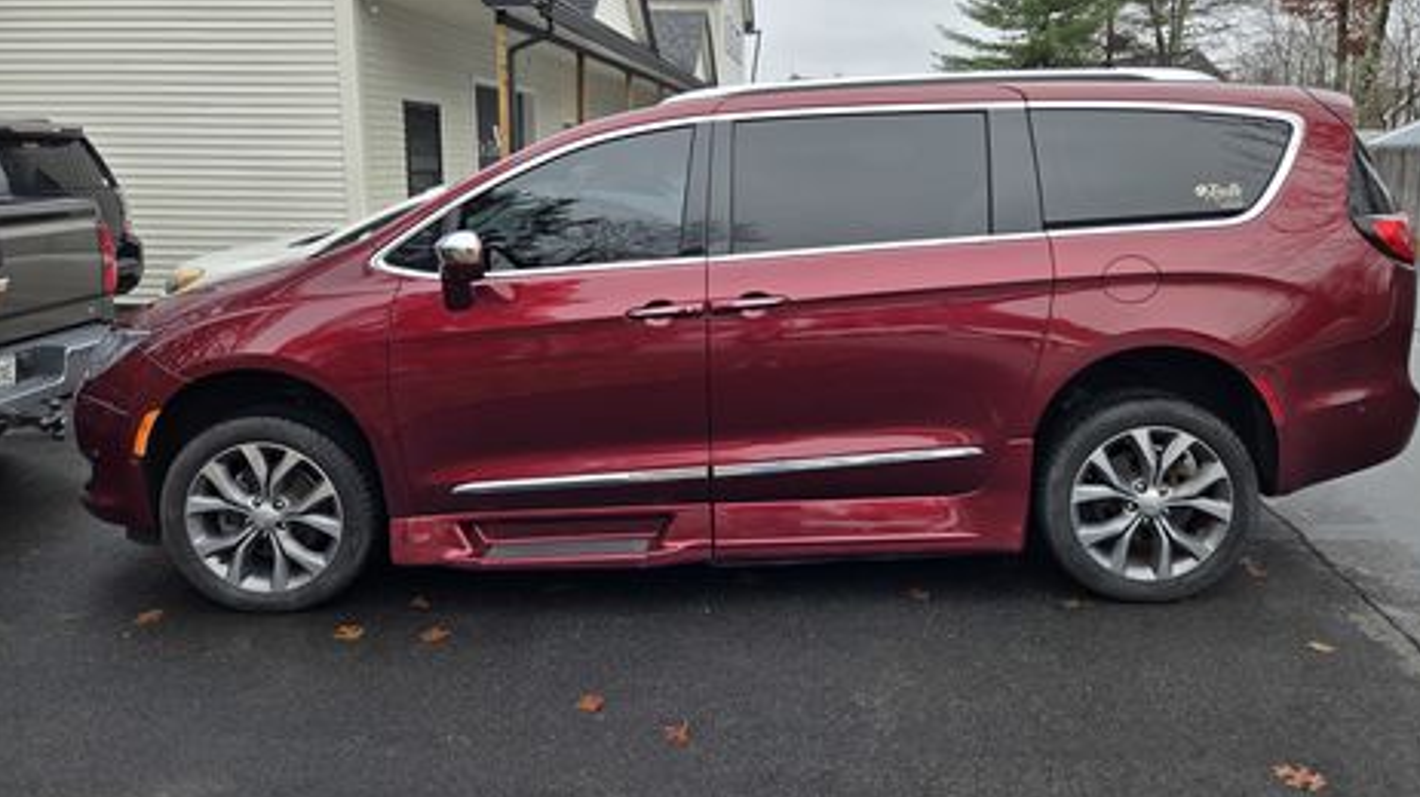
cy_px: 331
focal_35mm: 26
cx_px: 727
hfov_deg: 71.9
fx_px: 979
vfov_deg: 44.2
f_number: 1.8
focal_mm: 5.4
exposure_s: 1/294
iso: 25
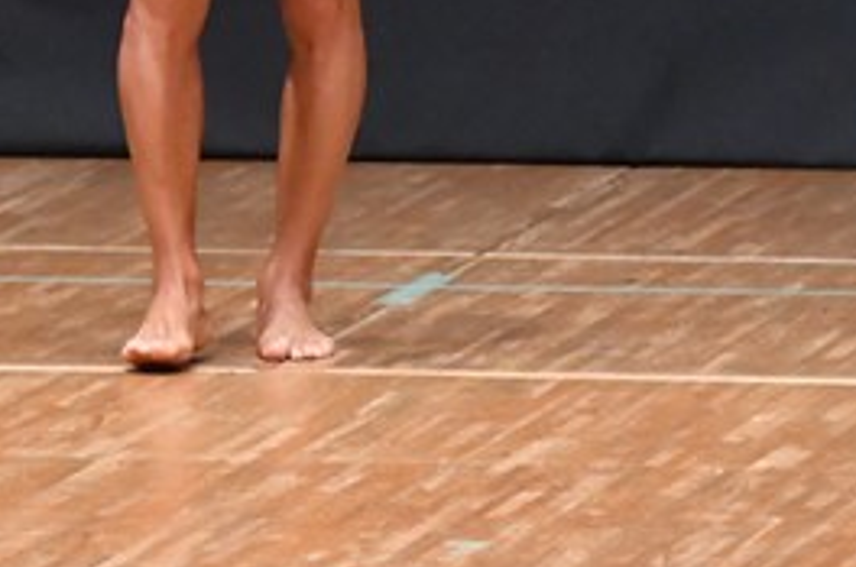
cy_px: -217
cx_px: 319
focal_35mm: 838
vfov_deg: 1.6
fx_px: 19889
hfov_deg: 2.5
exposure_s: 1/400
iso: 8000
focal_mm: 190
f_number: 5.6
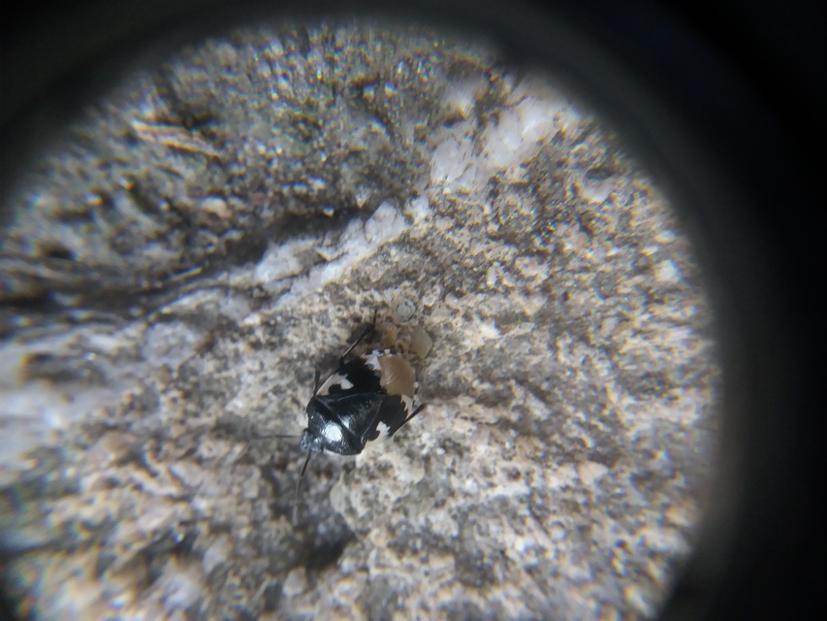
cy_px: 310
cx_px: 414
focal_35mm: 28
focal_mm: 3.7
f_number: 1.9
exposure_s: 1/100
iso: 125
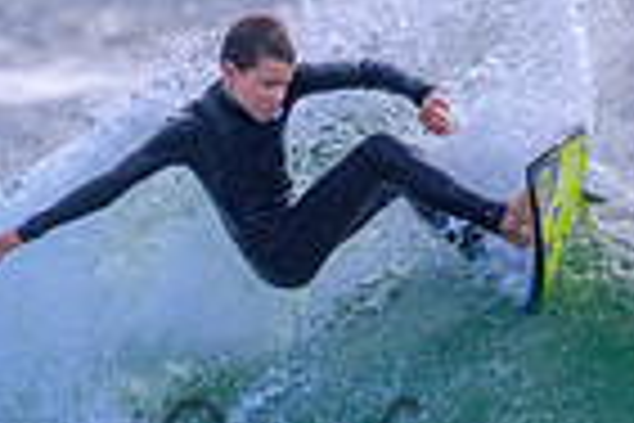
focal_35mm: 3296
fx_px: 58042
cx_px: 355
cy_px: 430
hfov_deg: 0.6
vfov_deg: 0.4
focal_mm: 800
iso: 2000
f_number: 11
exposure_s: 1/1600
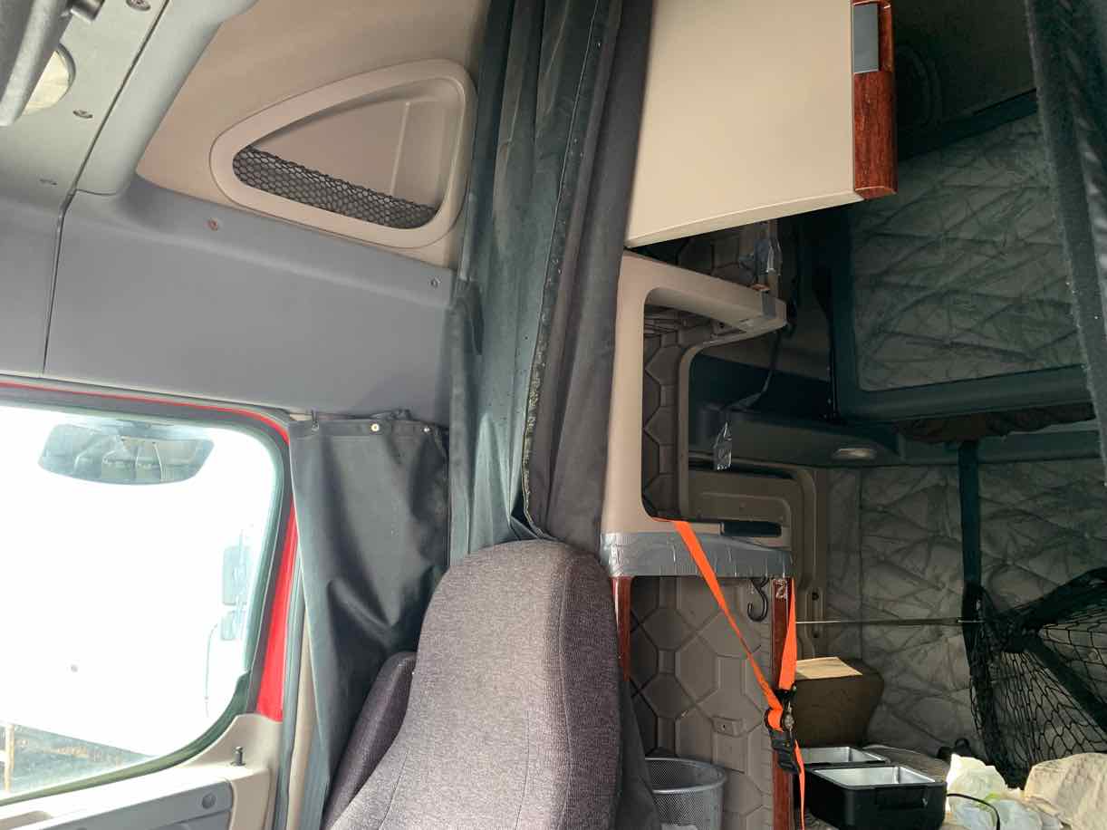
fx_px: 831
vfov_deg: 53.0
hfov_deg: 67.3
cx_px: 554
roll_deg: -0.1
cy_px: 415
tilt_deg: +9.6
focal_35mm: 26
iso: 100
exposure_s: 1/60
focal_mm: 4.25
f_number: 1.8
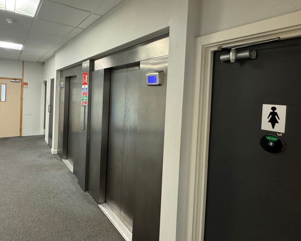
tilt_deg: +0.1
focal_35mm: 20
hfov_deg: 78.7
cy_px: 98
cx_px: 111
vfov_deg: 67.5
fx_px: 178
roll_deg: -3.5
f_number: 2.2
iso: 250
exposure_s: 1/50
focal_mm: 2.22
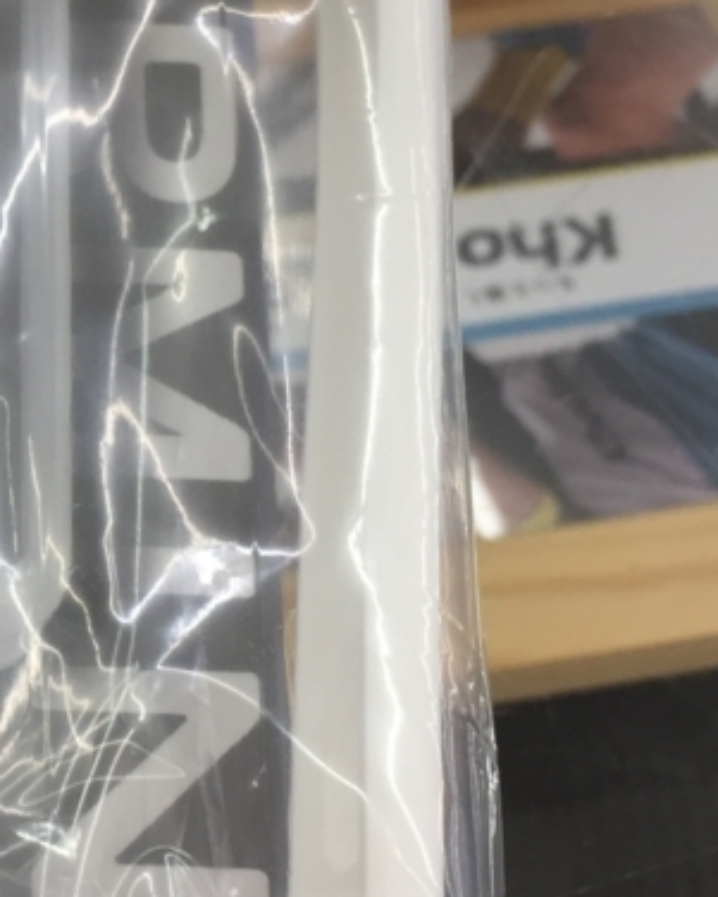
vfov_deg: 24.7
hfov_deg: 19.0
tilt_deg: -65.2
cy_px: 408
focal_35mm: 77
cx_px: -100
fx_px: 2044
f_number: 2.2
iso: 50
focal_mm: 4.15
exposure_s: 1/120
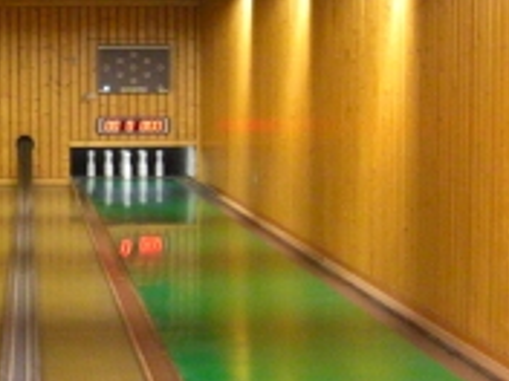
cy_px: 244
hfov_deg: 17.9
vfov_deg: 13.7
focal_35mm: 108
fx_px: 1588
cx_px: 40
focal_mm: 7.9
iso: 800
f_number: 2.8
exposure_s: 1/25
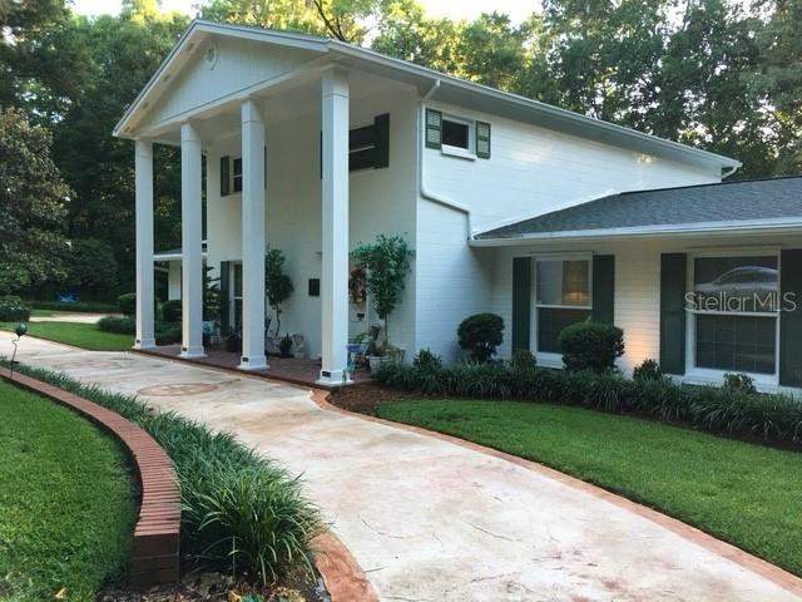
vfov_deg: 48.2
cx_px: 401
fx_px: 672
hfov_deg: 61.7
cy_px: 301
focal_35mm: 29
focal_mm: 4.15
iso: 25
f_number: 2.2
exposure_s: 1/40
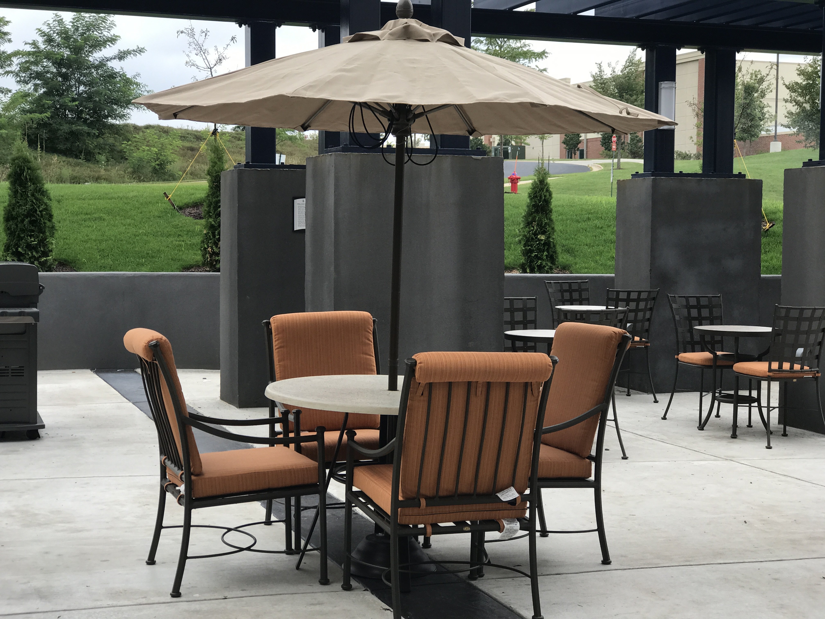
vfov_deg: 25.7
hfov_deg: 33.8
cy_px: 310
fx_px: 1358
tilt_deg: -4.7
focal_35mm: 57
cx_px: 412
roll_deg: -0.5
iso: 20
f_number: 2.8
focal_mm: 6.6
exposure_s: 1/222
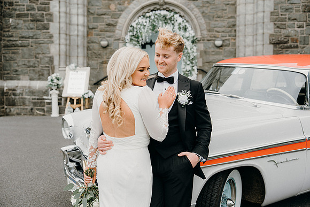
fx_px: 388
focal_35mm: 45
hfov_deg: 43.6
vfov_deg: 29.9
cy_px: 104
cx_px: 155
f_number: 3.5
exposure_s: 1/200
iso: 125
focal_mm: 45
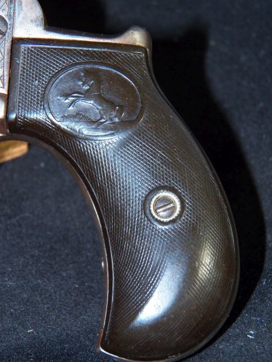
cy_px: 181
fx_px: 1477
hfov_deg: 10.5
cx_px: 136
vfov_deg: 14.0
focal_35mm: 141
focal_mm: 25.4
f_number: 4
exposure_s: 1/50
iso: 400
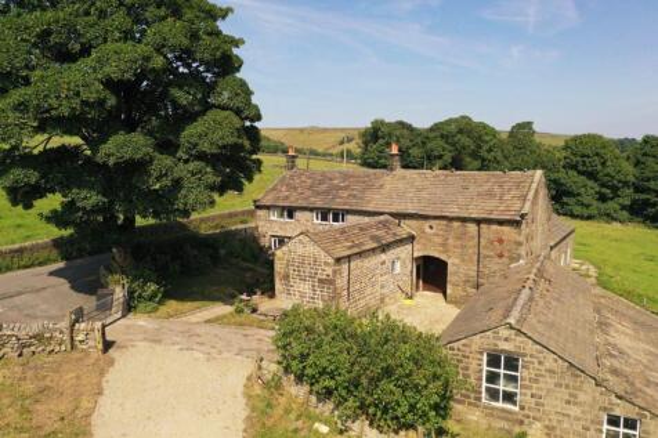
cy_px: 219
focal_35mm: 28
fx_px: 512
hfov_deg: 65.5
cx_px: 329
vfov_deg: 46.4
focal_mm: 10.26
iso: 400
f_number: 4
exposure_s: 1/100
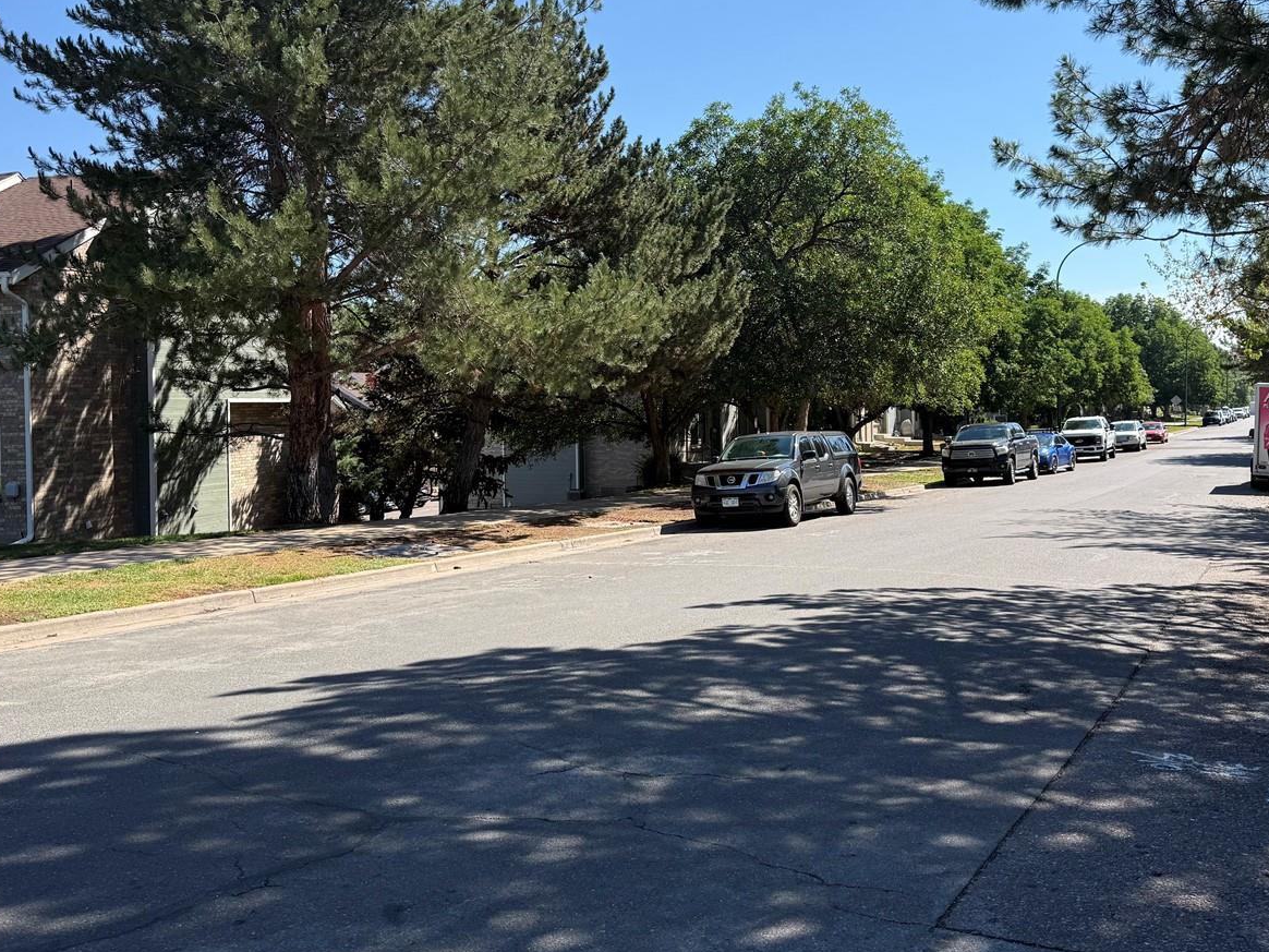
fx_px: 1210
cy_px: 407
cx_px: 666
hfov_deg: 55.3
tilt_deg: +0.0
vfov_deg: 42.8
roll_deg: -0.7
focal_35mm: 33
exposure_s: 1/2703
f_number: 1.78
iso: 100
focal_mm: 6.76
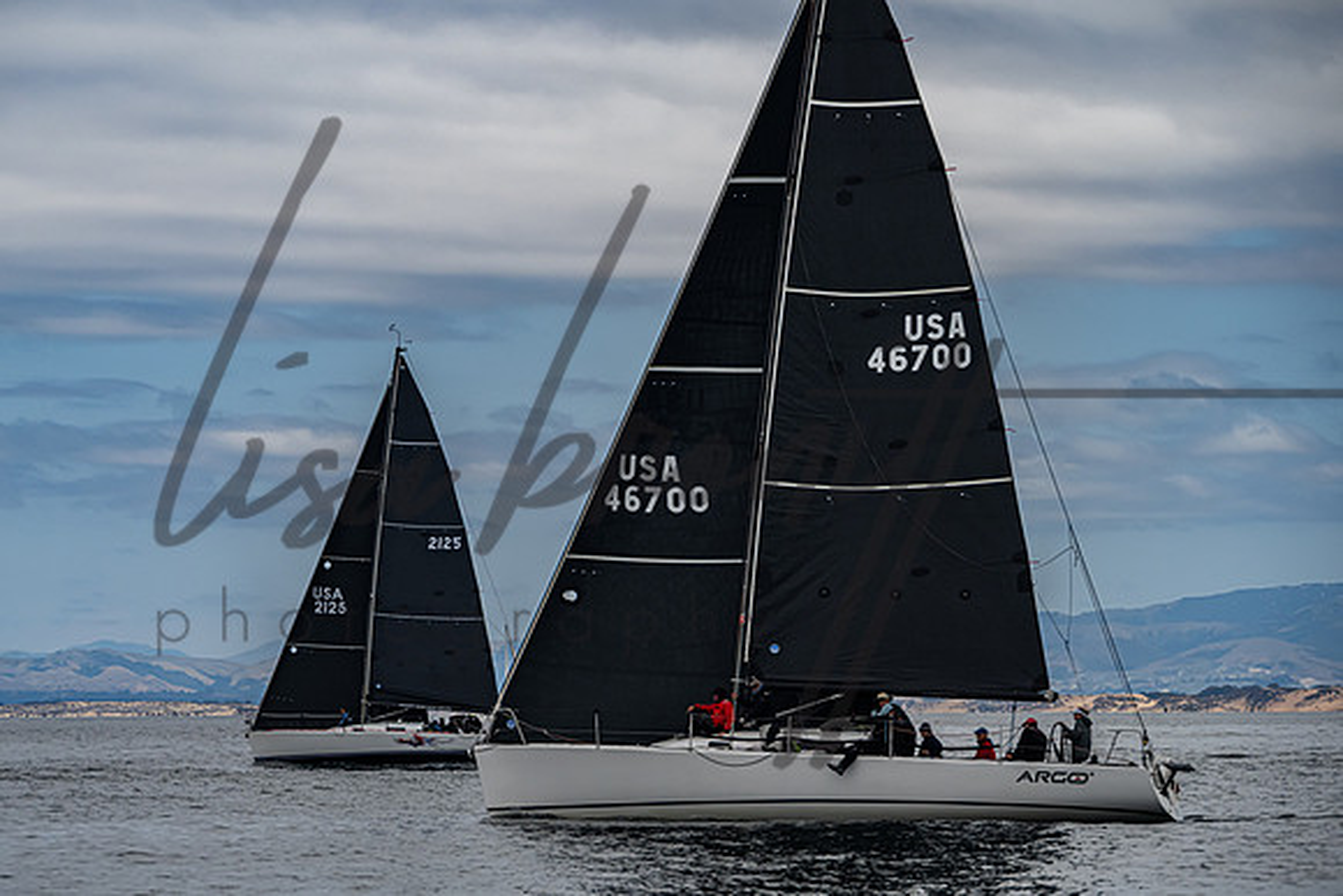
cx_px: 585
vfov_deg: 7.0
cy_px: 469
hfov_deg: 10.4
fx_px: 7348
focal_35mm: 197
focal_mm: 165
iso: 640
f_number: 7.6
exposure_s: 1/3200
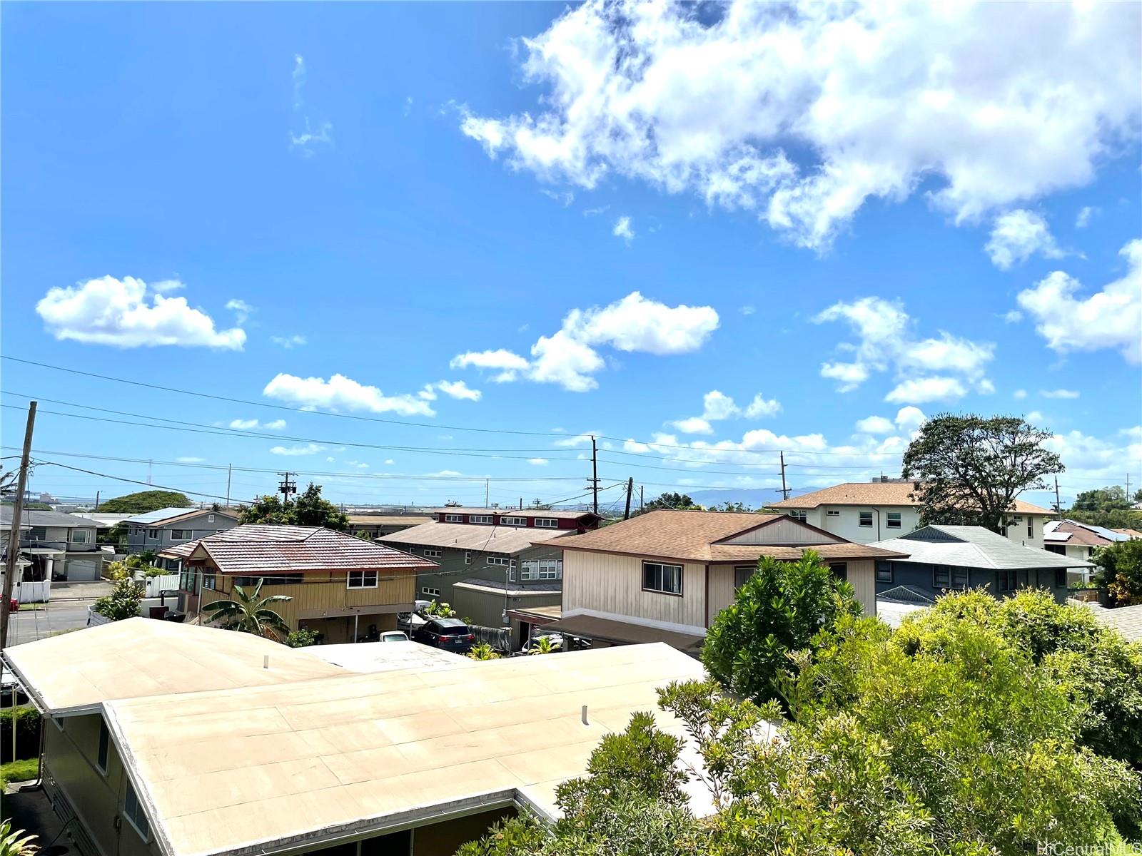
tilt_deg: +5.5
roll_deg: -1.6
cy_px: 428
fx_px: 858
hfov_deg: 67.3
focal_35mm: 26
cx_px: 571
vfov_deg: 53.1
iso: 32
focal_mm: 4.2
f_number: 1.6
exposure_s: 1/8403
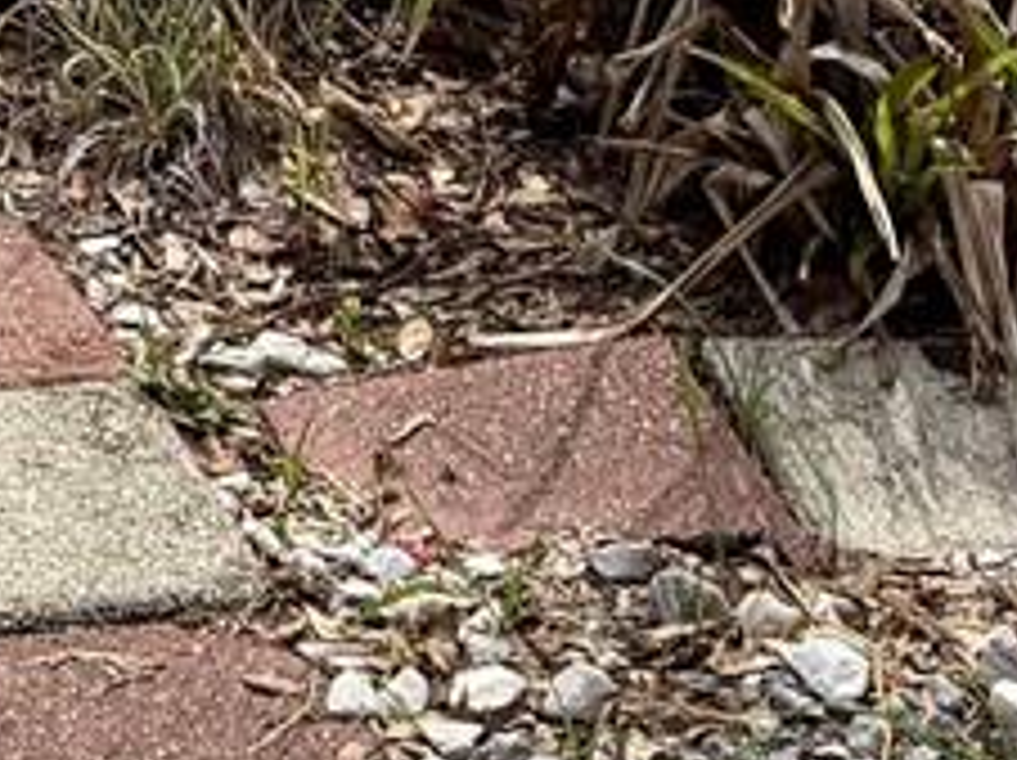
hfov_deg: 11.0
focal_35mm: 170
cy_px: -1448
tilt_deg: -2.9
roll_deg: +0.6
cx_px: -720
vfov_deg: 7.7
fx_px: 4989
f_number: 1.78
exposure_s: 1/4673
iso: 100
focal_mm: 6.76
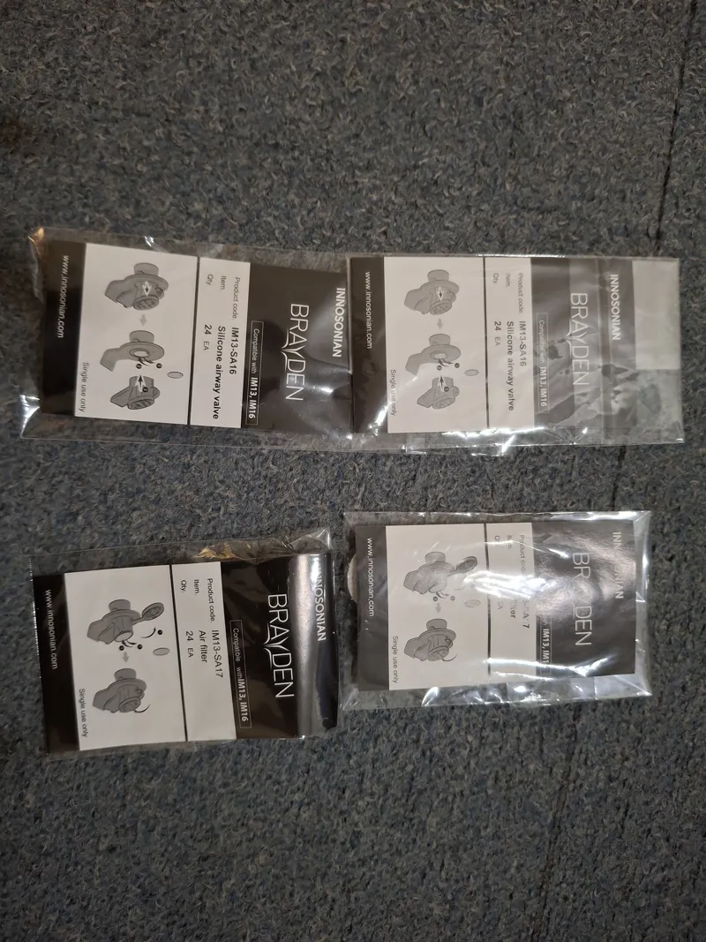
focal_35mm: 25
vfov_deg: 69.4
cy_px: 471
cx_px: 353
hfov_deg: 54.9
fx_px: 680
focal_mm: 4.69
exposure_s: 1/33
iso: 250
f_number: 1.8
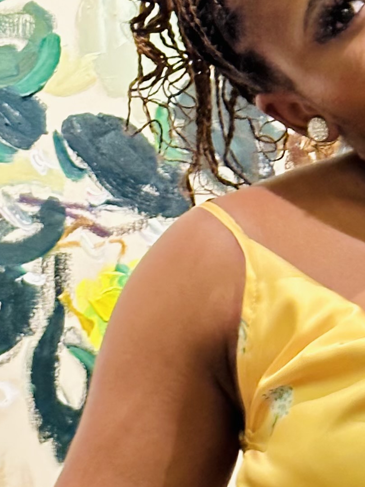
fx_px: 2516
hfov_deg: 8.3
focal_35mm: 179
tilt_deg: +5.7
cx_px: 342
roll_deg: -3.1
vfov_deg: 11.0
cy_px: 197
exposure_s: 1/25
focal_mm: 6.86
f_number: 1.78
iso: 400
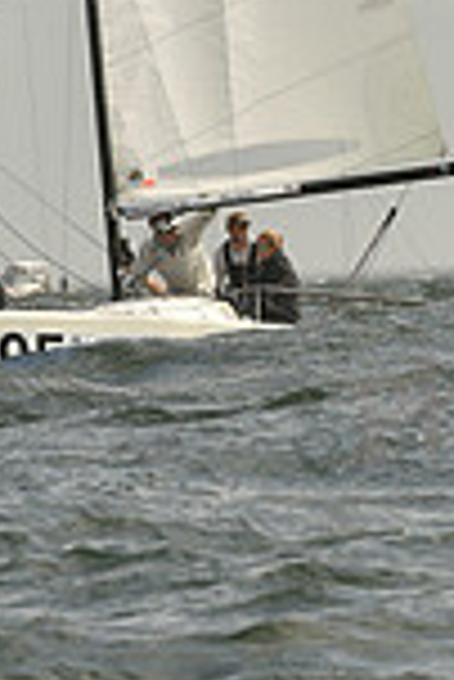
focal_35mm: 924
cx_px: 119
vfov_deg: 2.2
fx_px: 17438
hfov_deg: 1.5
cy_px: -275
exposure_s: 1/1600
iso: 320
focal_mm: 240
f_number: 7.1
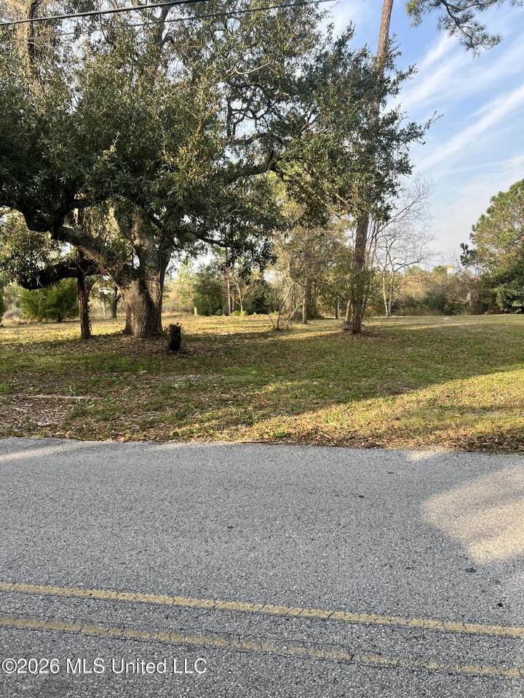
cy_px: 349
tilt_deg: -5.2
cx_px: 262
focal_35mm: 26
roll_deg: +1.0
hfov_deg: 53.1
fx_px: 525
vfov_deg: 67.3
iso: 50
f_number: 1.5
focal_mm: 5.7
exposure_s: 1/654
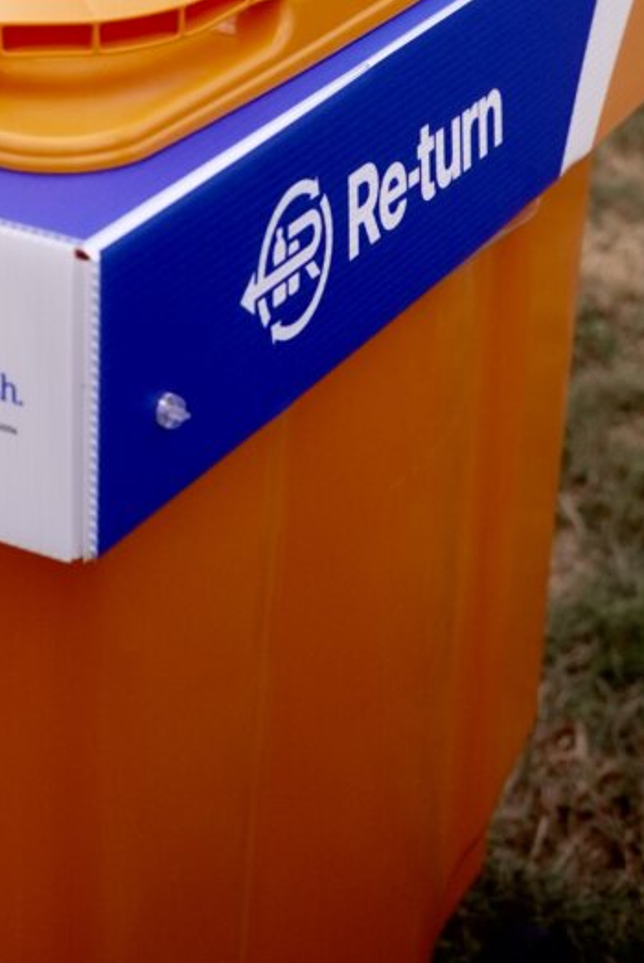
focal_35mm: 90
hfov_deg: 14.9
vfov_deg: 20.7
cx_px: -33
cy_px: -262
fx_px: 2412
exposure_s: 1/400
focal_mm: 35
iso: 1000
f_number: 2.8
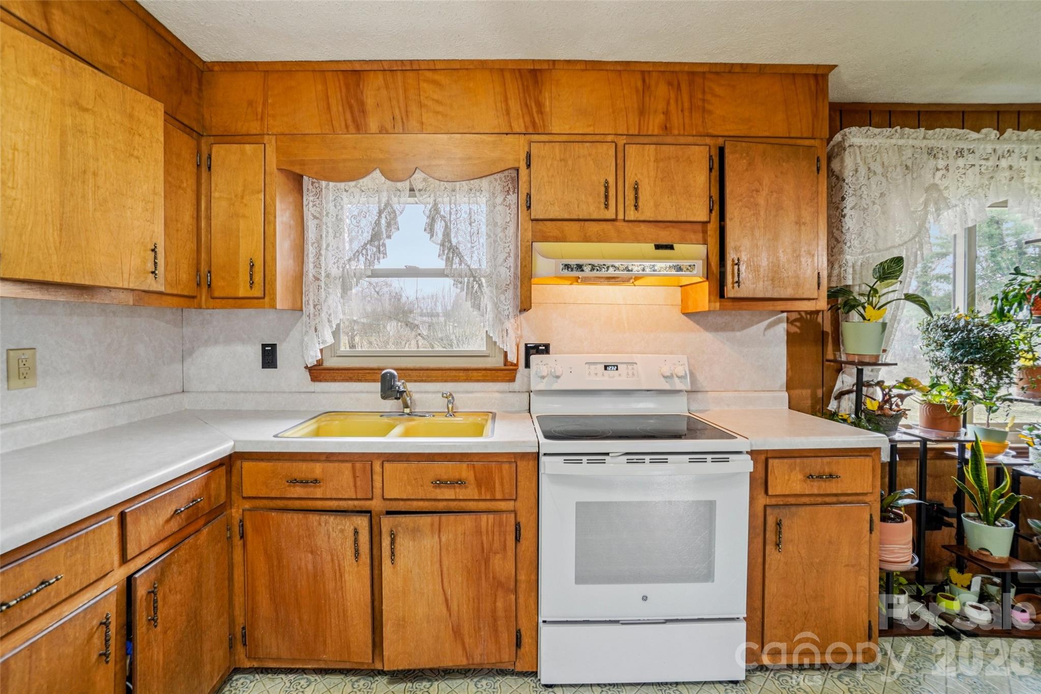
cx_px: 520
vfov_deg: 77.3
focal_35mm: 15
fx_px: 434
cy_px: 347
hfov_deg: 100.4
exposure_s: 1/20
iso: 400
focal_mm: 10
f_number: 8
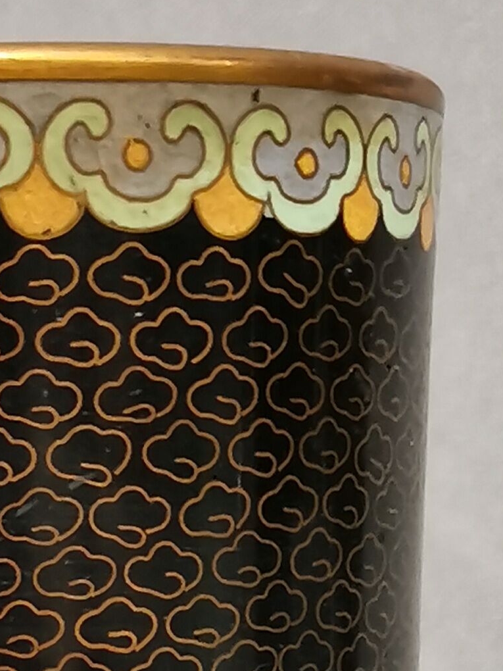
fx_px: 2771
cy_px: 1149
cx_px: -104
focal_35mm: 143
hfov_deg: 10.2
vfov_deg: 12.7
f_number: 1.8
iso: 160
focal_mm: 5.58
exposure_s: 1/50
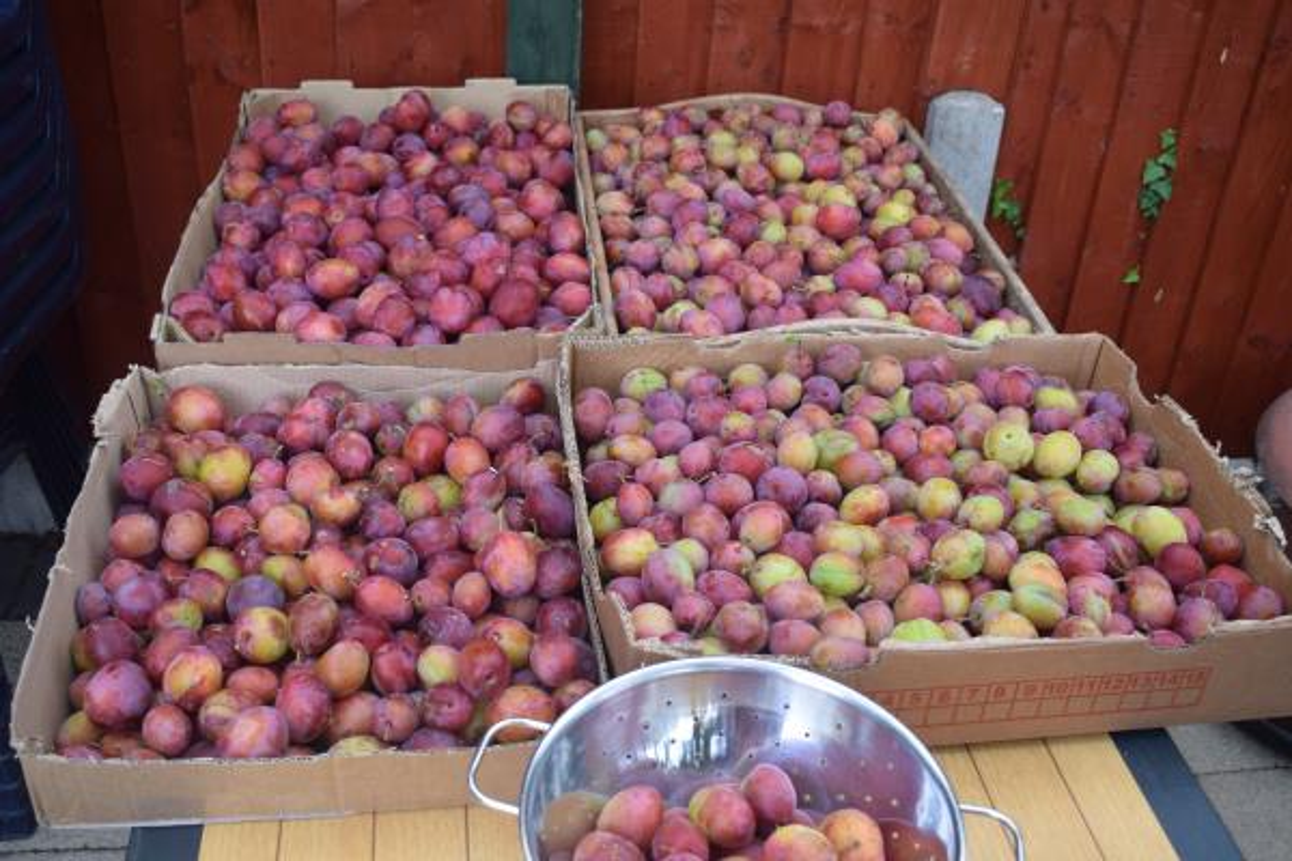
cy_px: 430
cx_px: 646
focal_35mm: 36
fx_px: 1292
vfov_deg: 36.9
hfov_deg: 53.1
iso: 400
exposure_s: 1/125
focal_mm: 24
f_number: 5.6
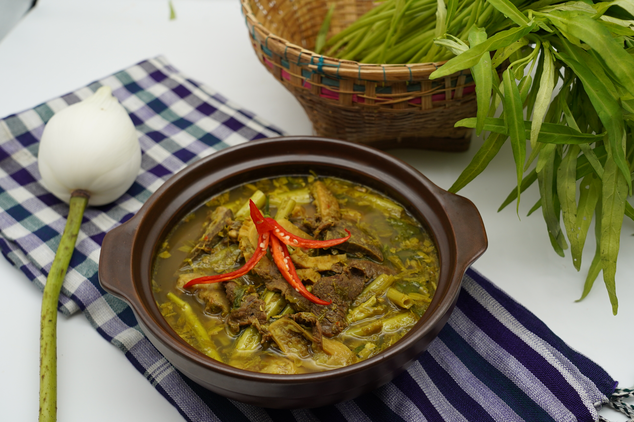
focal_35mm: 44
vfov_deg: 30.5
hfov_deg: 44.5
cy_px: 211
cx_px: 317
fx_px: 775
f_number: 7.1
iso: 800
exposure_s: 1/160
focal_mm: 44
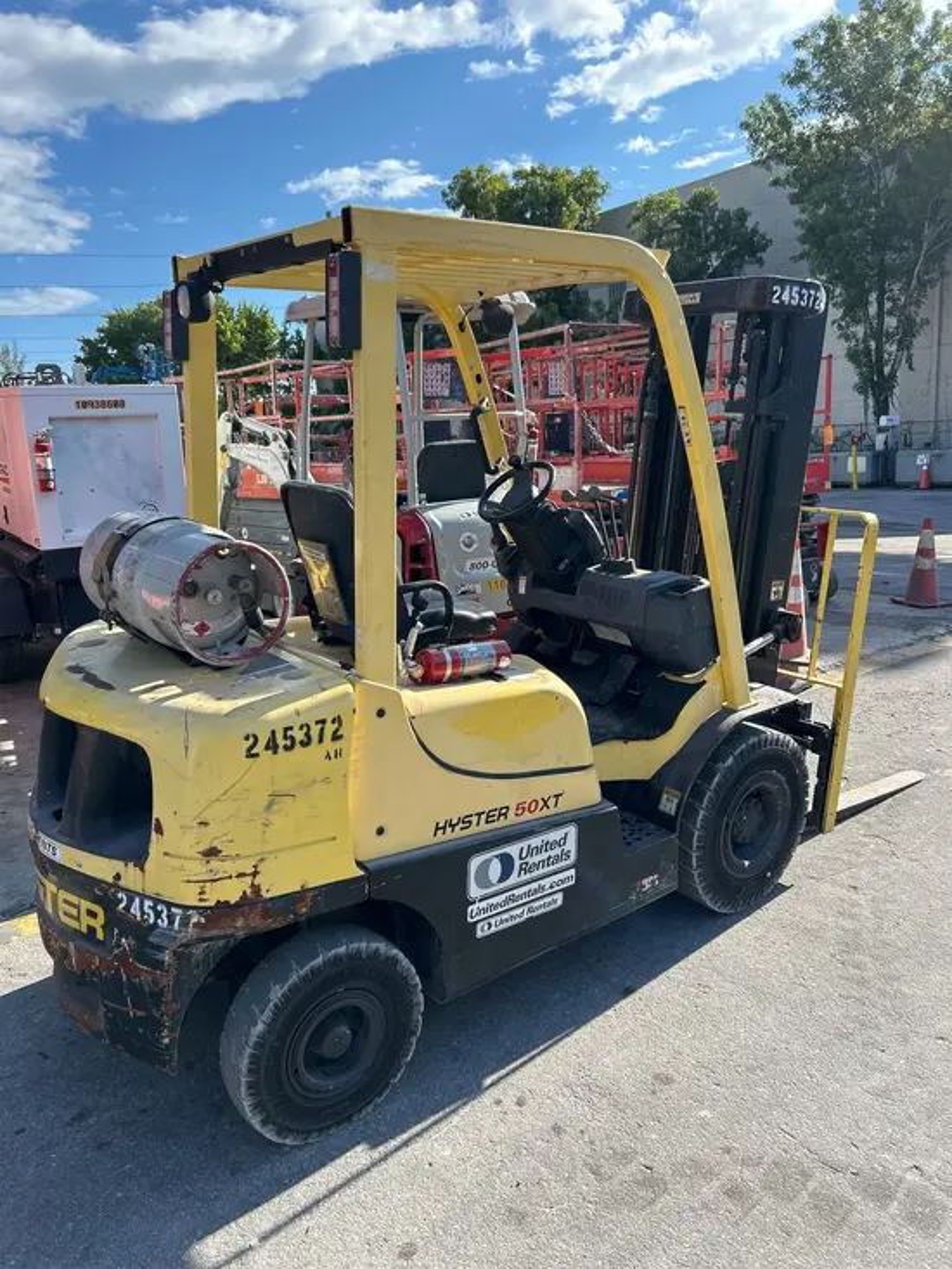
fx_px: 953
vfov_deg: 67.3
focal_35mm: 26
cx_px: 476
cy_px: 634
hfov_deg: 53.1
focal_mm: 5.7
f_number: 1.5
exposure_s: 1/1972
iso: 50
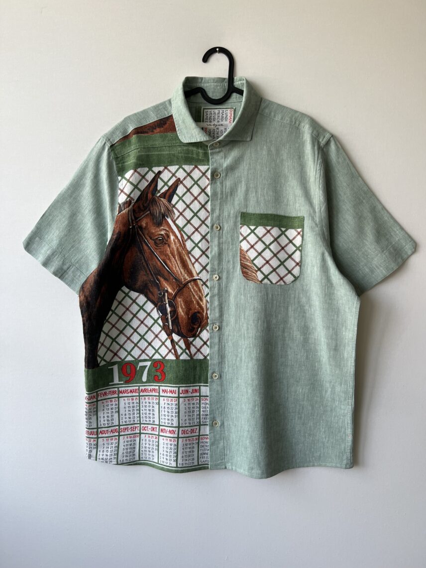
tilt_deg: -14.0
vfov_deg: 67.3
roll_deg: +1.0
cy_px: 284
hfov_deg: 53.1
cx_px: 213
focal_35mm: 26
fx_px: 427
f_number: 1.5
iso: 80
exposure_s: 1/121
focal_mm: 5.7
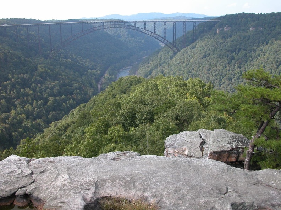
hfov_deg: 54.0
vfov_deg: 41.8
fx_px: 276
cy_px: 105
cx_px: 140
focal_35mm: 34
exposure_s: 1/245
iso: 100
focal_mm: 8.9
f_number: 5
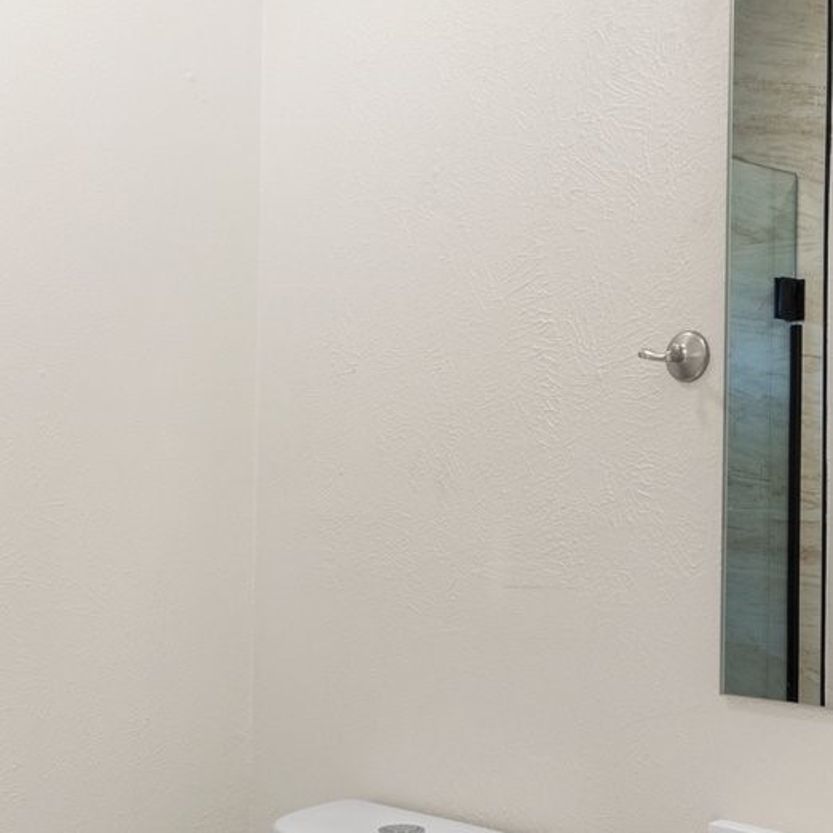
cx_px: 319
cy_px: 493
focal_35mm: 50
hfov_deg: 33.9
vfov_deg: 33.9
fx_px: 1361
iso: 250
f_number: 9
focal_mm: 15
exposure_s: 1/6
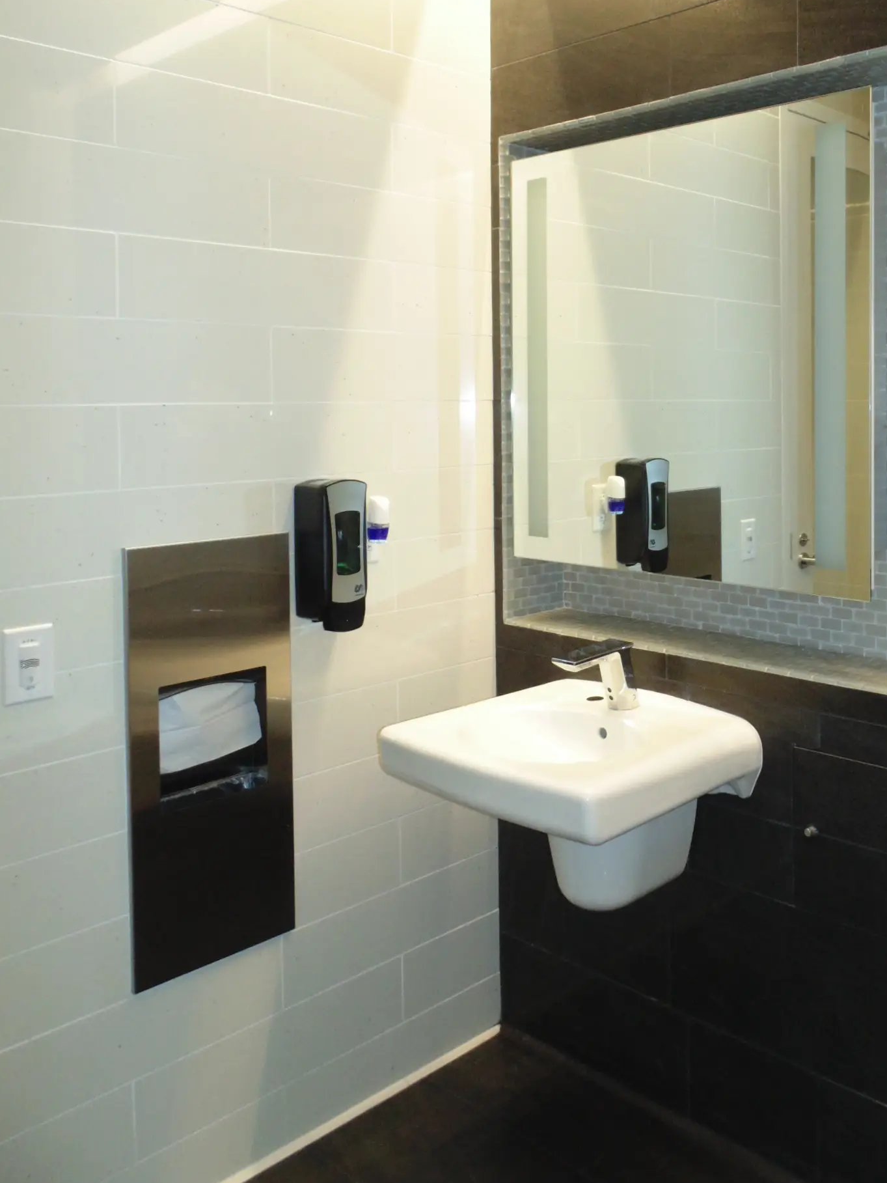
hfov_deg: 44.8
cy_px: 411
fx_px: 1059
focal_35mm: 31
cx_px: 594
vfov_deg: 57.3
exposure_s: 1/30
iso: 200
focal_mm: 4
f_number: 3.1
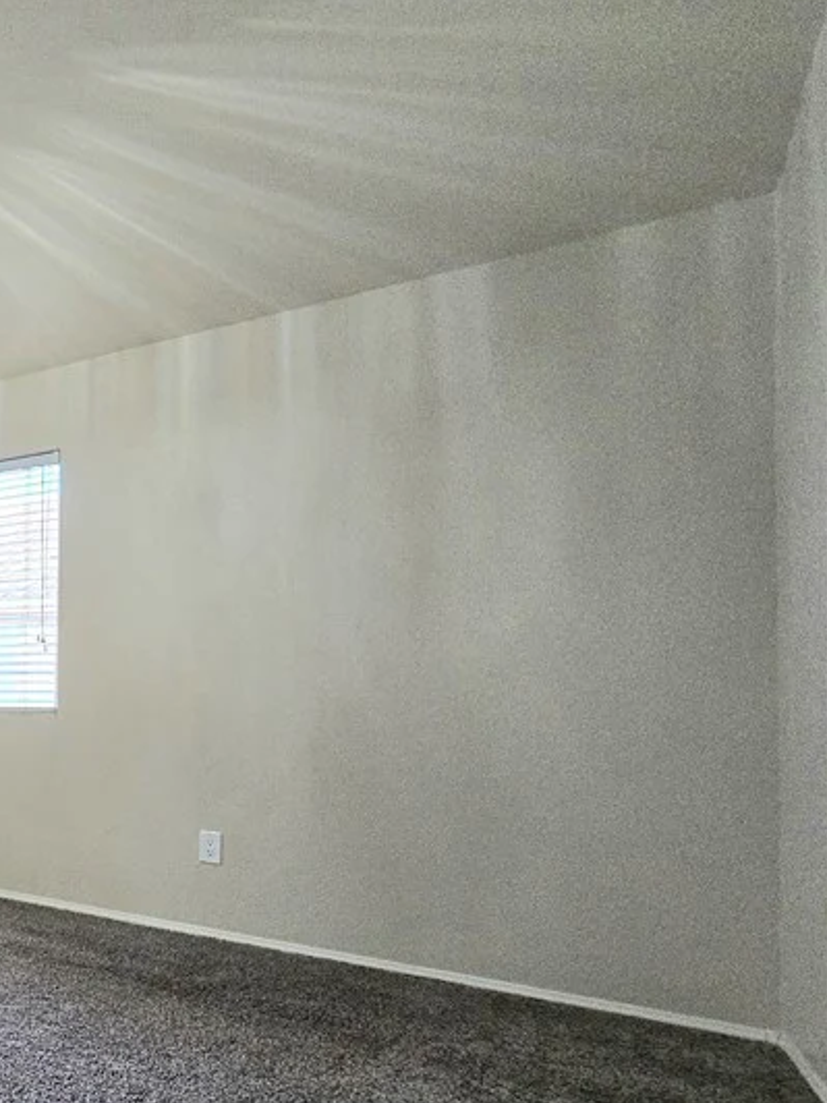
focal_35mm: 25
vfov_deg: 68.7
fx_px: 796
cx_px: -232
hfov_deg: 36.8
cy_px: 661
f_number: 2.2
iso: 400
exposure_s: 1/60.2
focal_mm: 2.2
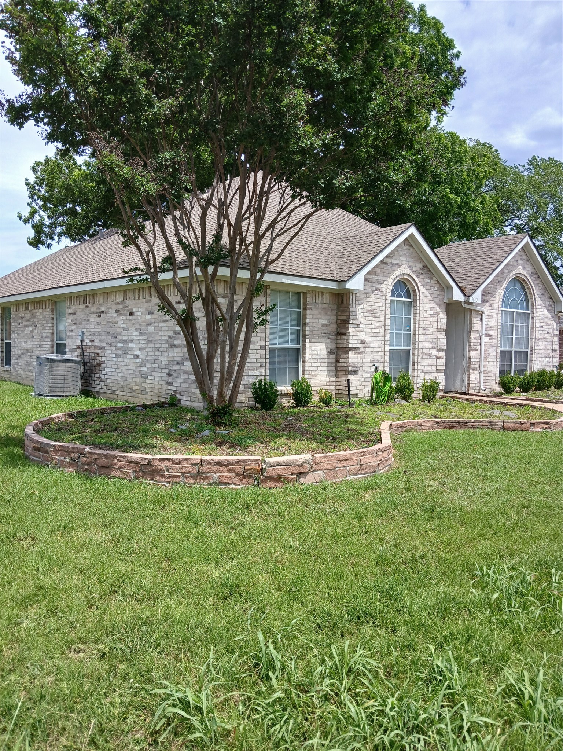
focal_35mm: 26
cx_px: 282
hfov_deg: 53.1
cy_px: 376
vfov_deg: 67.3
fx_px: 564
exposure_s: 1/558
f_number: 1.8
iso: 20
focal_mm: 3.98
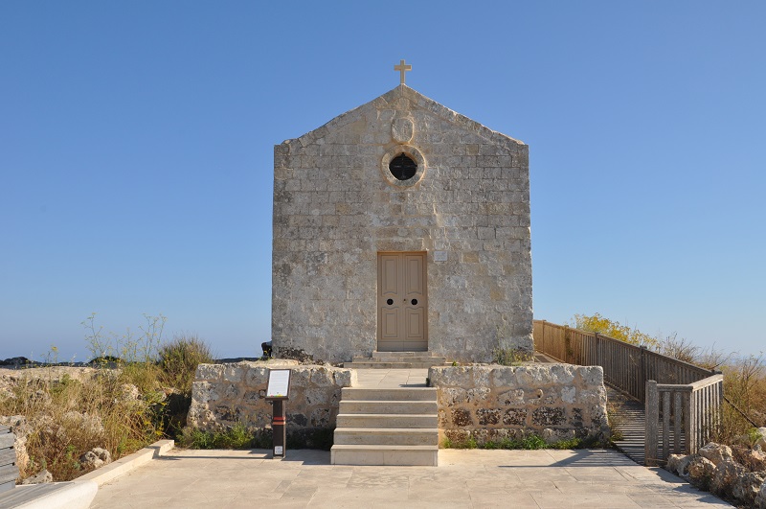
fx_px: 701
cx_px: 383
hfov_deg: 57.3
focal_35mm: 33
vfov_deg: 39.9
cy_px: 254
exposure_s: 1/200
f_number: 14
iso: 200
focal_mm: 22
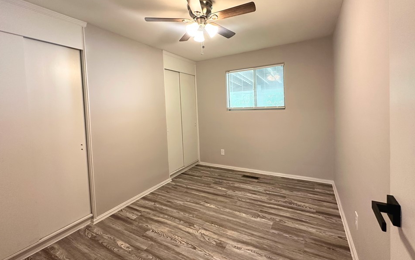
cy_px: 114
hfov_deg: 97.8
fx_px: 181
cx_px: 206
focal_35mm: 16
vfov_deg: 71.0
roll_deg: +2.3
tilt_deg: -3.2
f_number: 2.2
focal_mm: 2.22
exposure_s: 1/60
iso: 160
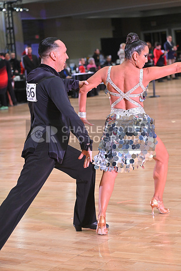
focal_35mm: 90
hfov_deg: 15.2
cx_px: 90
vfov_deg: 22.6
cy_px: 136
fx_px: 678
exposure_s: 1/400
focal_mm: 90
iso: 4000
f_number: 4.5
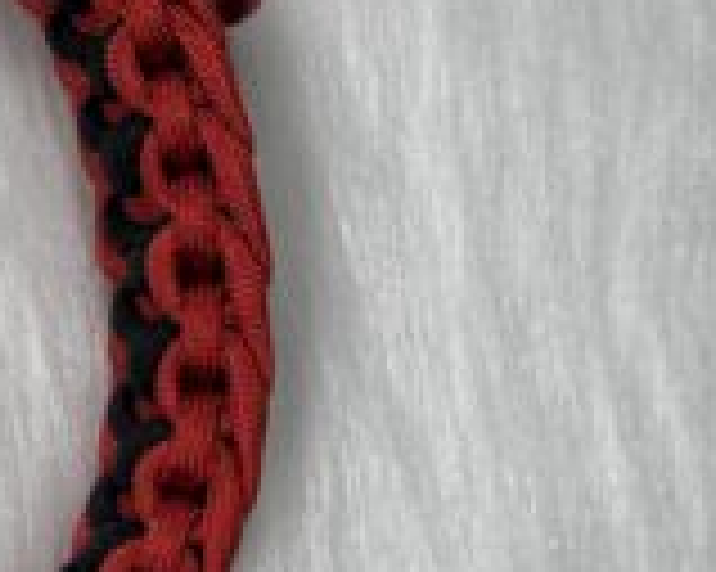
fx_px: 2033
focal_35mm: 96
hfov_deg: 17.2
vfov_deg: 16.0
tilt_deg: -85.8
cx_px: -477
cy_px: 266
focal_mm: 5.1
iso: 50
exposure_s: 1/421
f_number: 1.6
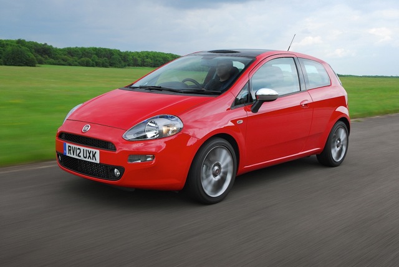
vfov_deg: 34.3
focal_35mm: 39
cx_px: 200
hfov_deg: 49.5
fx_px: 433
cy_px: 134
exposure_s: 1/50
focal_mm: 26
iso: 200
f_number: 9
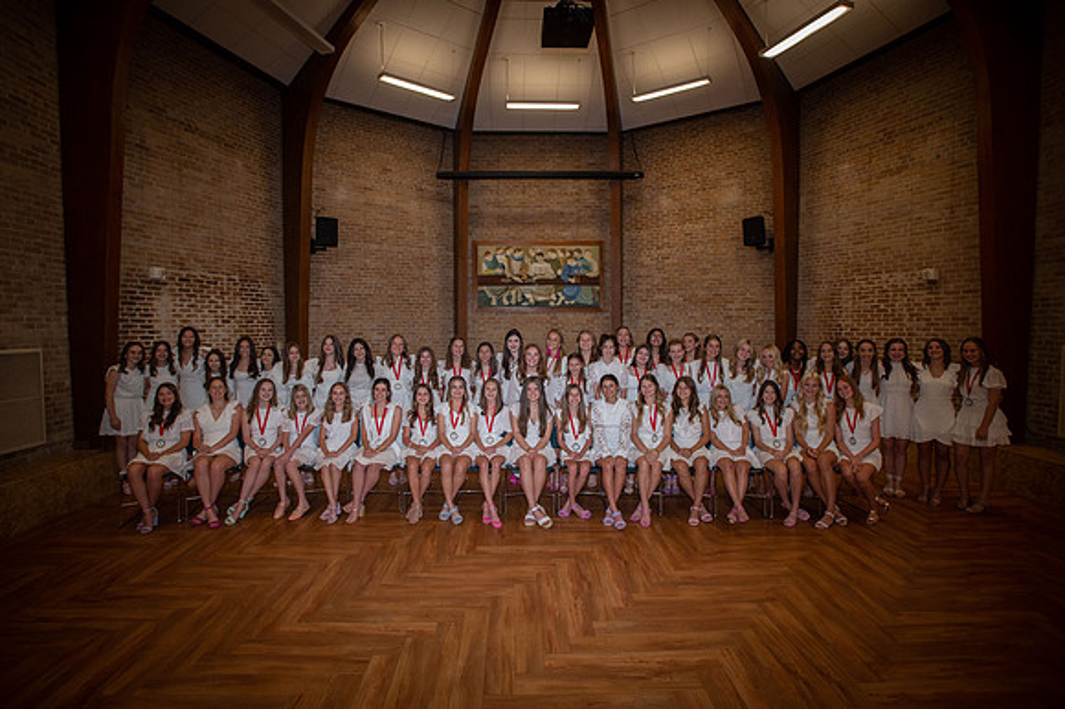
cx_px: 532
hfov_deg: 93.3
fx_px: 503
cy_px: 354
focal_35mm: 17
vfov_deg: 70.4
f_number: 4.5
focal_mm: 17
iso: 2000
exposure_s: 1/200
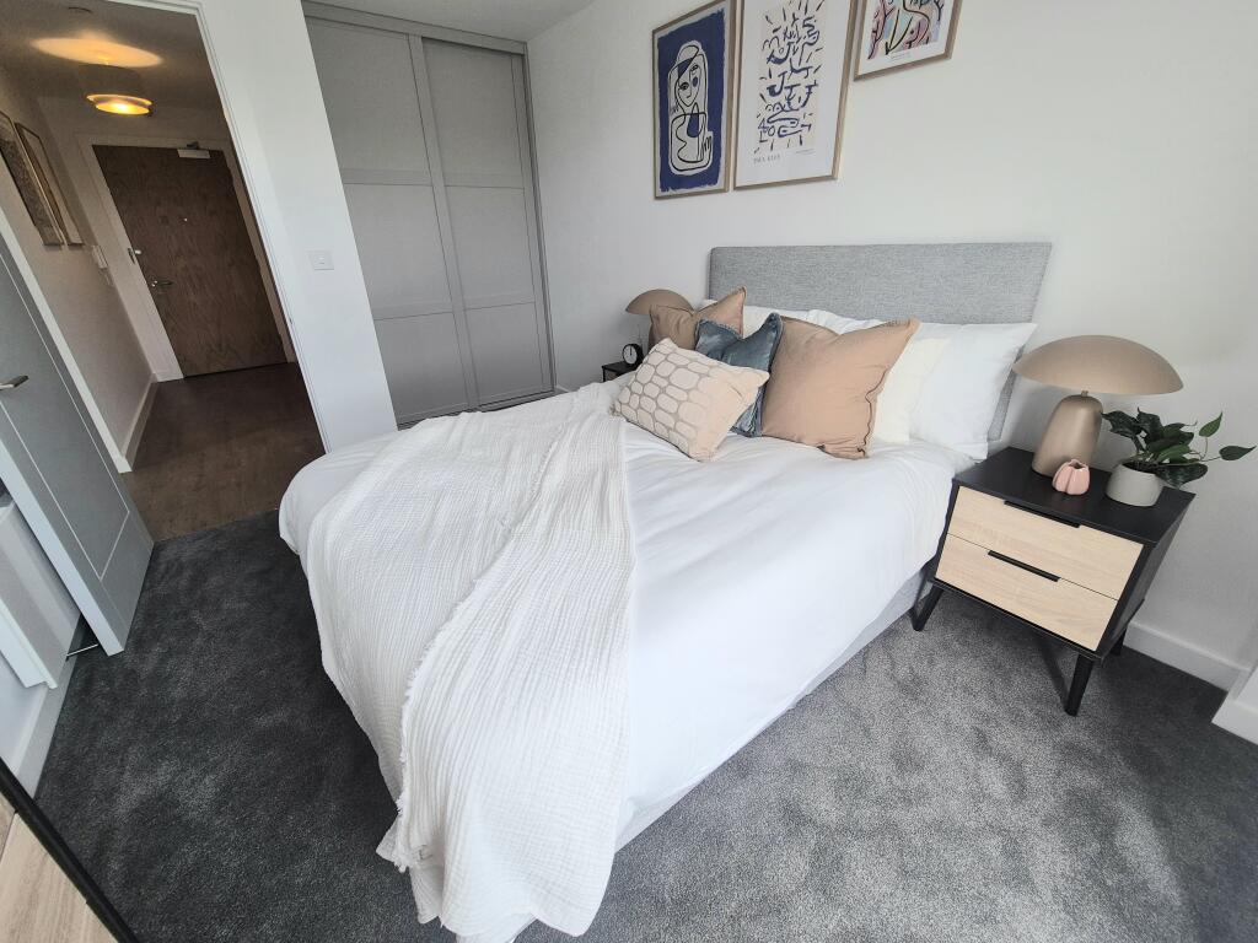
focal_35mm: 13
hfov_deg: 106.2
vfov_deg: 89.9
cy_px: 472
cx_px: 629
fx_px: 472
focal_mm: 2.2
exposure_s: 1/143
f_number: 2.2
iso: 50
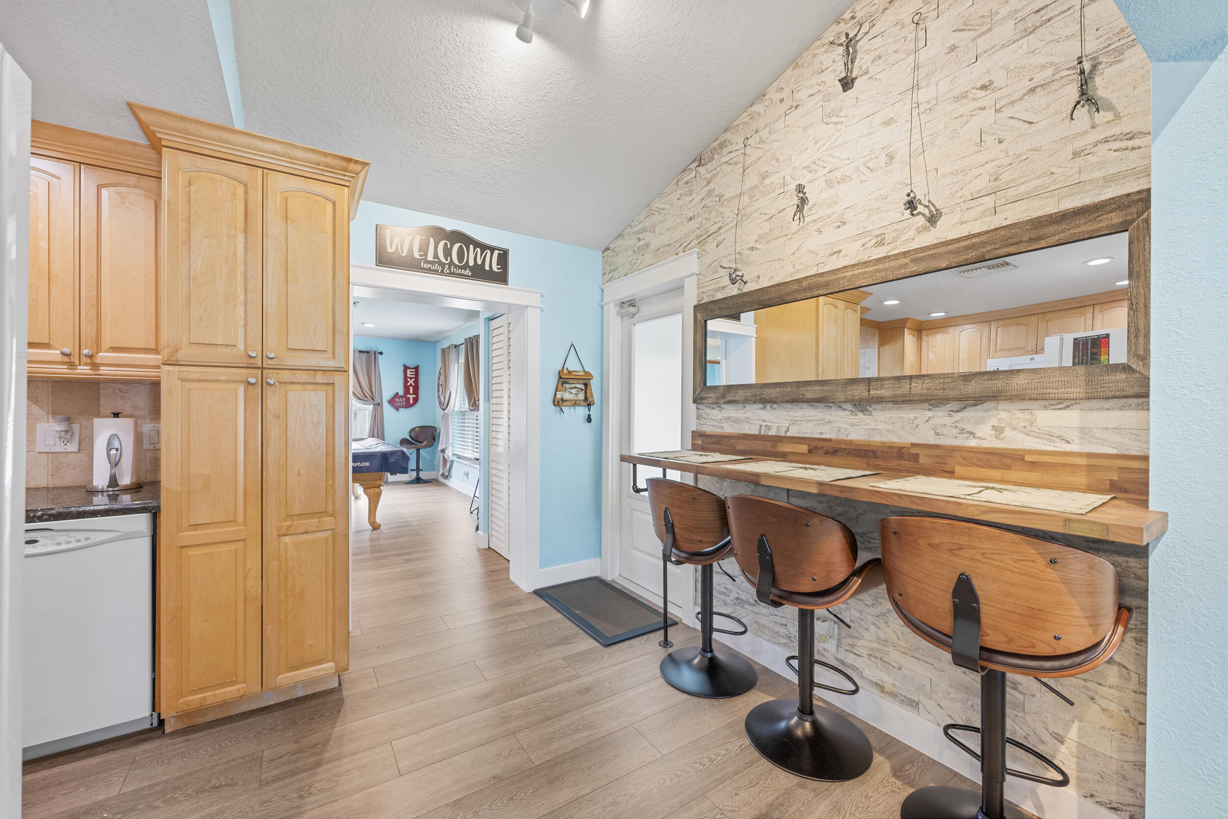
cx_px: 614
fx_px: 478
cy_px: 410
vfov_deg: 81.2
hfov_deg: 104.3
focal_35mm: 14
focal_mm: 14
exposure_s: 1/2.5
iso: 500
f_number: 8
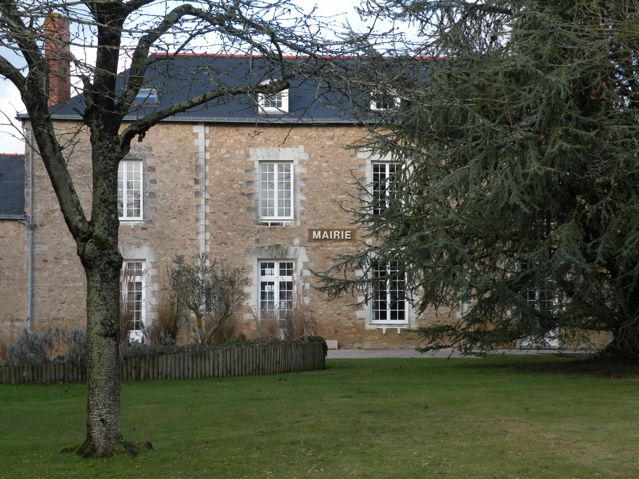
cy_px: 240
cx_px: 320
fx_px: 1551
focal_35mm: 84
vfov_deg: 17.6
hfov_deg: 23.3
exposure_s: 1/126
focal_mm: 14.9
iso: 64
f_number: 4.5
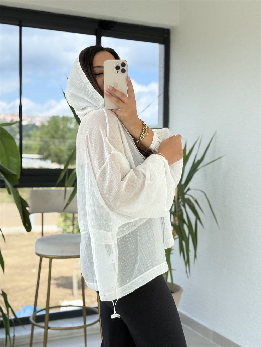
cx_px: 130
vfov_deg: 39.7
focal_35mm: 48
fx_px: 482
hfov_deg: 30.3
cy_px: 174
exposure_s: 1/1027
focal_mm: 6.76
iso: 64
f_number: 1.78
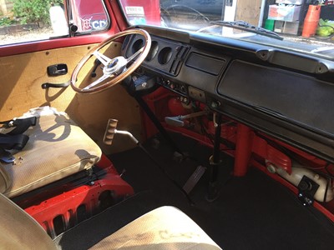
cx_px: 167
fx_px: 280
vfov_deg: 48.2
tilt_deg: -29.9
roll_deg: +1.9
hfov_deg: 61.7
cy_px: 125
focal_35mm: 29
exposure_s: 1/33
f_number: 2.2
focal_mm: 4.15
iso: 25
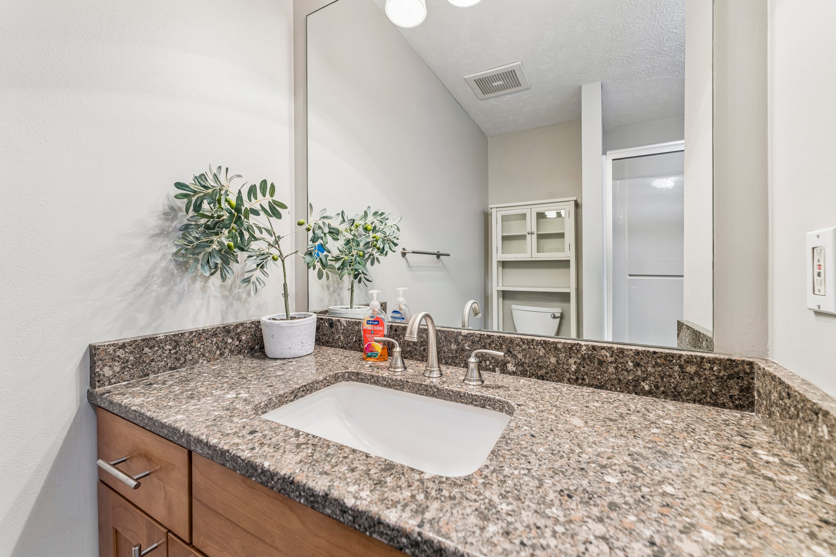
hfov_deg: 104.3
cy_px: 278
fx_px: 325
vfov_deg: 81.2
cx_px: 418
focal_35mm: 14
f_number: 5.6
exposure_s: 1/8
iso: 200
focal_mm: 14
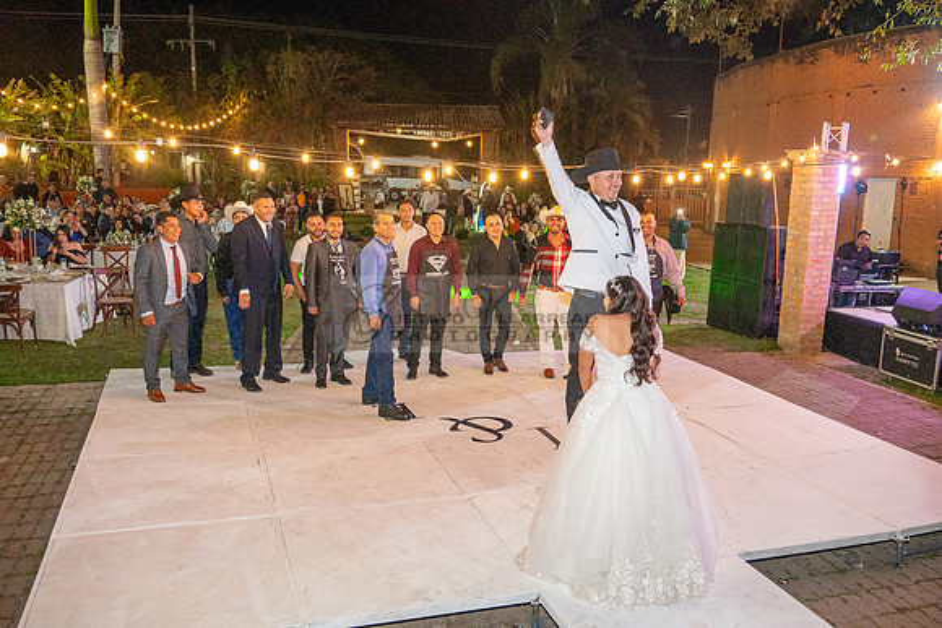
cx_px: 471
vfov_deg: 46.4
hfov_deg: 65.5
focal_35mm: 28
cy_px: 314
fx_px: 733
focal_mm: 28
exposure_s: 1/80
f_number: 5
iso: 2500
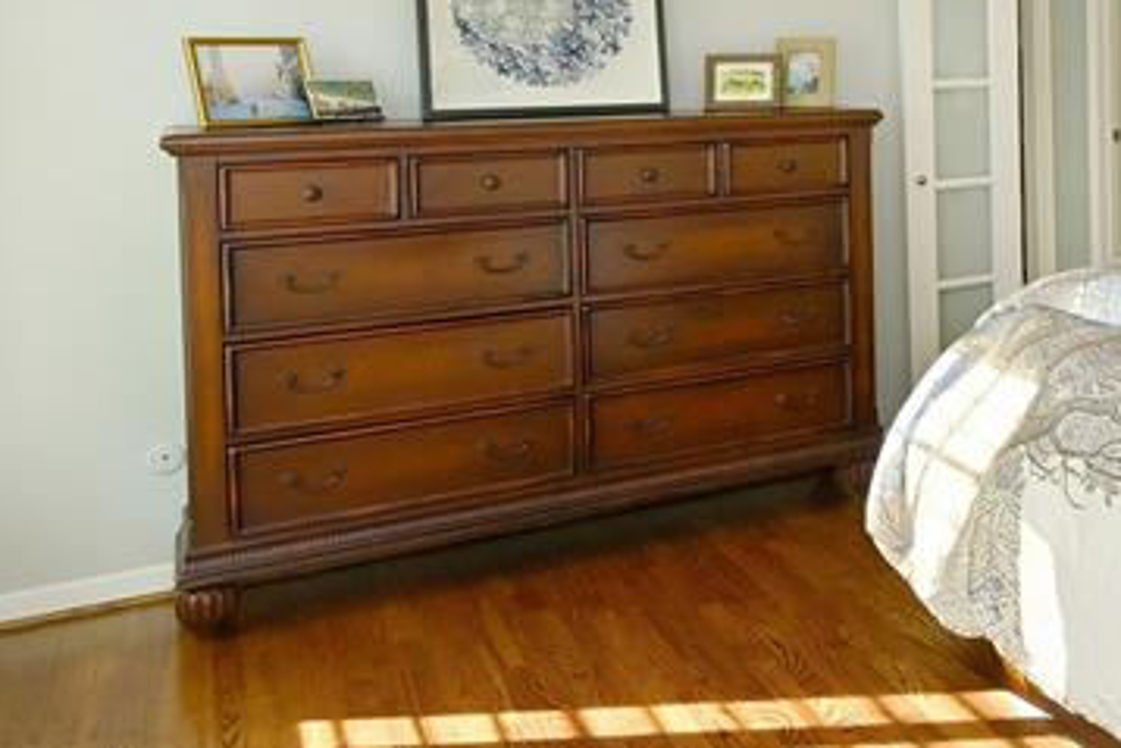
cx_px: 1199
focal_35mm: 40
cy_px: 185
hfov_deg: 40.3
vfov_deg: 32.8
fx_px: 1246
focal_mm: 14
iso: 250
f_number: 9
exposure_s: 1/50
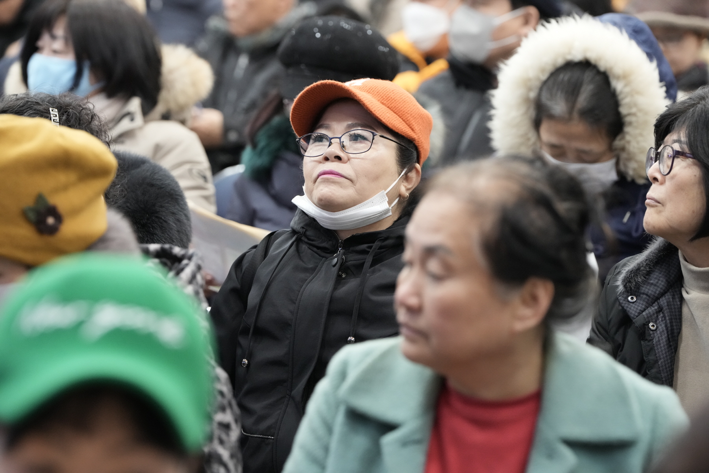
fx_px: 2855
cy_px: 236
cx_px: 354
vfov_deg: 9.5
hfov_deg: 14.2
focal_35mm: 145
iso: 5000
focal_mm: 145
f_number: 4.5
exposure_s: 1/160
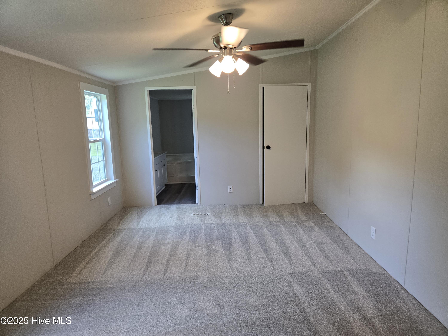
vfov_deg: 58.9
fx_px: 298
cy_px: 168
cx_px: 224
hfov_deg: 73.9
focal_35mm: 23
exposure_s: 1/120
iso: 200
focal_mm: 5.4
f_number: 1.8
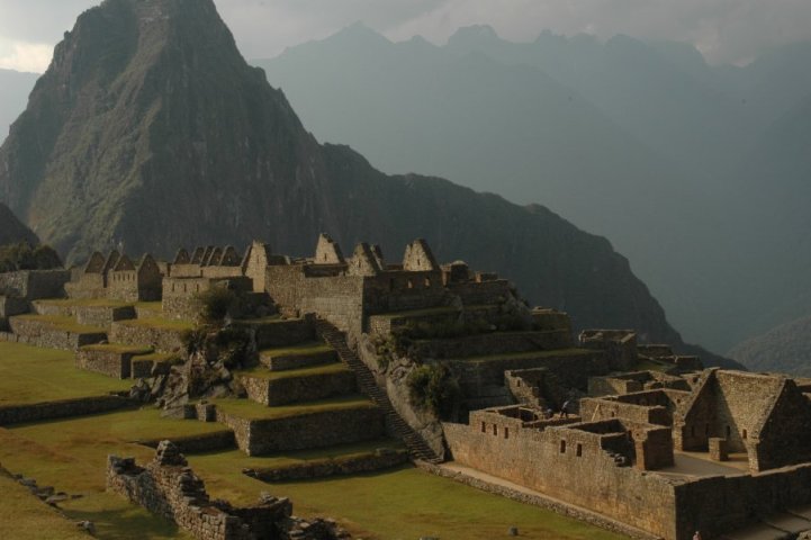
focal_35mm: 44
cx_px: 406
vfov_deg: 30.8
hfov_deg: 45.0
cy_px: 270
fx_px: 979
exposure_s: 1/160
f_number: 16
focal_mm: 29
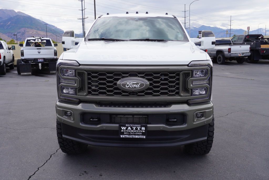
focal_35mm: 36
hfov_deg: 53.1
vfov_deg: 36.9
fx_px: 269
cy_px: 90
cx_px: 134
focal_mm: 24
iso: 100
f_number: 8
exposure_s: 1/125
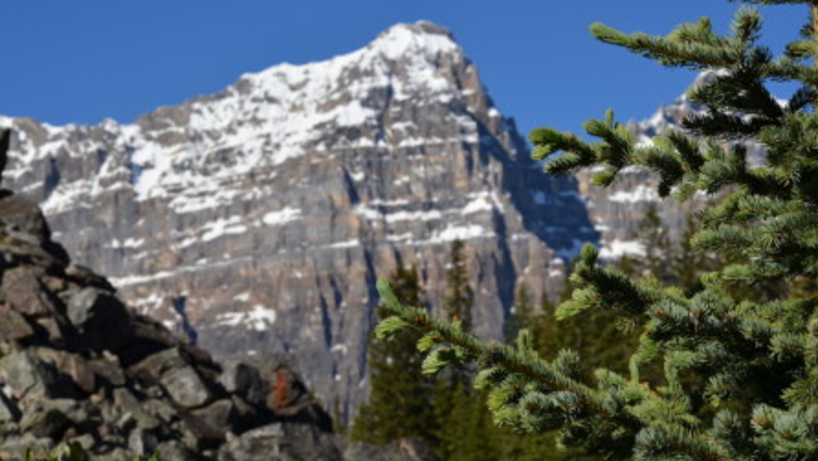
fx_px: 1899
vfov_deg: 13.8
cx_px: 414
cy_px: 204
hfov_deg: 24.3
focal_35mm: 88
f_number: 9
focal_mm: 55
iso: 100
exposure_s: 1/320
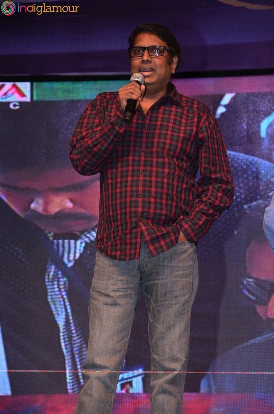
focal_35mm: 158
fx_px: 1806
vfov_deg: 13.1
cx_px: 137
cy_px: 207
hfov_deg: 8.7
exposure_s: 1/125
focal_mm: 105
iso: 1250
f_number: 5.6
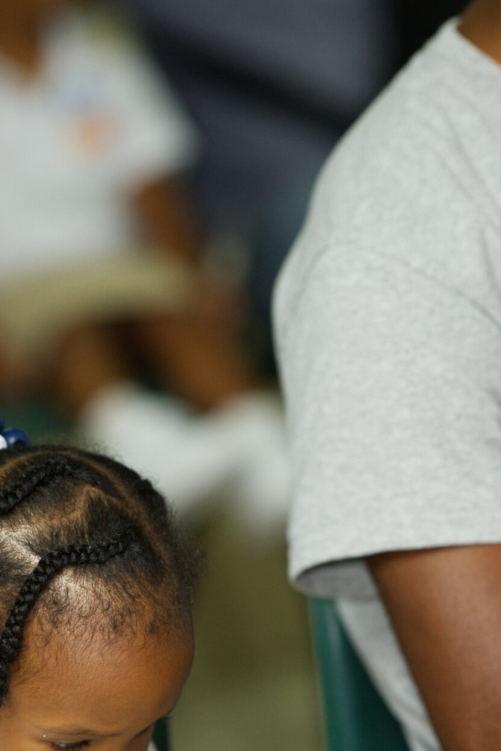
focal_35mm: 278
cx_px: 109
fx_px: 5801
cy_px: 729
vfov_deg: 7.4
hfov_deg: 4.9
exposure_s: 1/200
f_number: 2.5
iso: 1250
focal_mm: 135
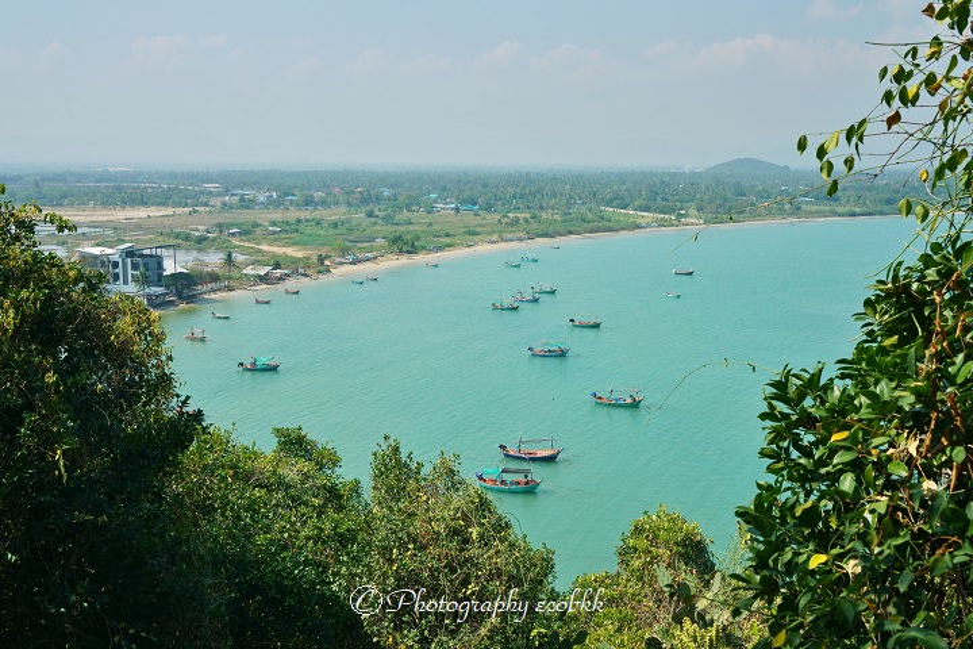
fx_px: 973
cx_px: 486
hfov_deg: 53.1
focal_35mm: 36
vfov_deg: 36.9
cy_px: 324
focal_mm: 36
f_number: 11
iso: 640
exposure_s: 1/2000
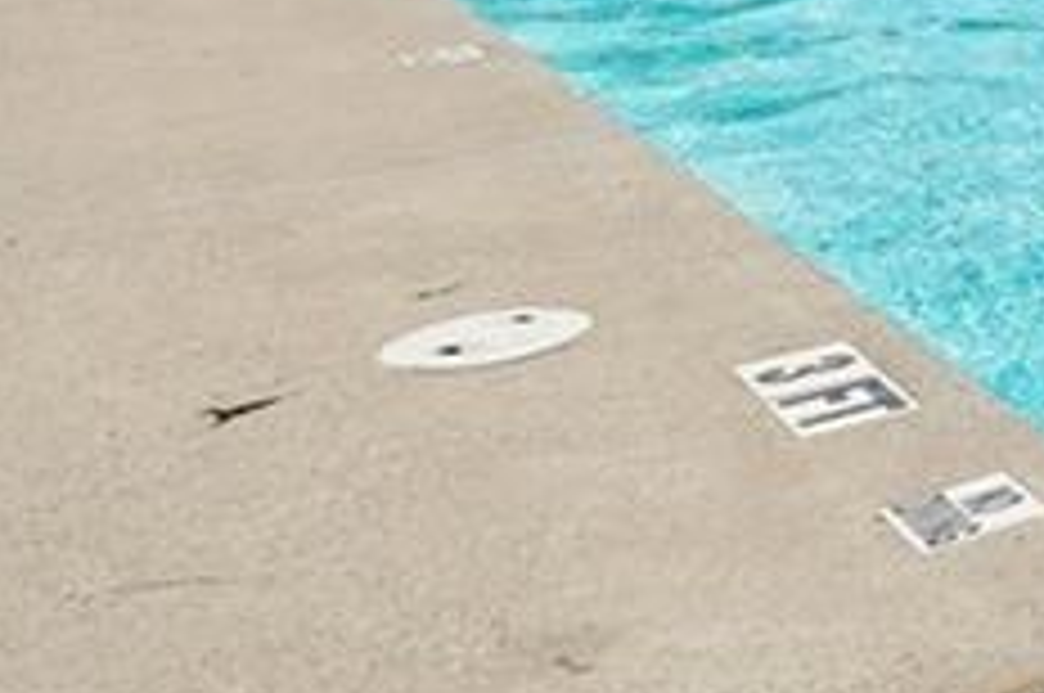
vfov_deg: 16.2
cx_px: 1750
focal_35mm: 75
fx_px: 2172
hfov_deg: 20.8
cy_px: -412
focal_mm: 17
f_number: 8
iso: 800
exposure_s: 1/6400
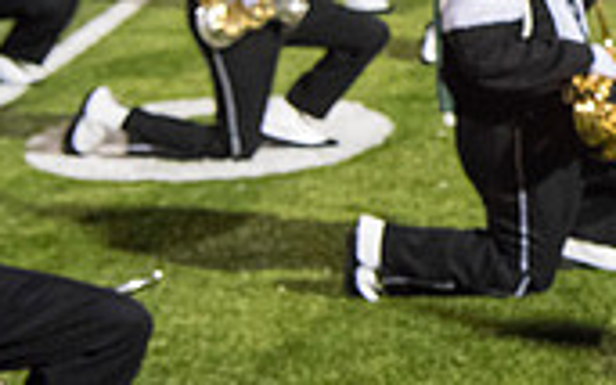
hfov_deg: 13.8
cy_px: 88
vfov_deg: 9.5
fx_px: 2318
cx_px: 1041
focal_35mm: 138
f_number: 5.6
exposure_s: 1/320
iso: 5000
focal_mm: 40
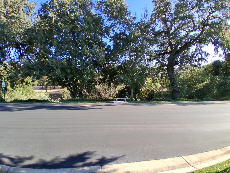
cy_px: 86
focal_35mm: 17
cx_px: 115
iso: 50
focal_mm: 1.4
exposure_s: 1/474
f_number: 2.2
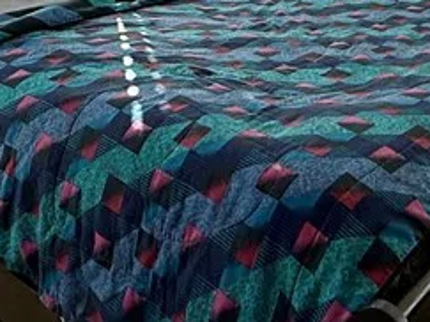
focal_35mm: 59
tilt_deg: -2.5
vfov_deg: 21.1
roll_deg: -0.2
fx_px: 733
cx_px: 250
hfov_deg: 32.7
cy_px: -156
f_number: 2.2
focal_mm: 2.22
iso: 64
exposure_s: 1/205
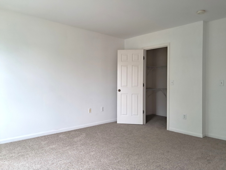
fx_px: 176
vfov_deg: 51.4
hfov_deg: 65.3
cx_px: 113
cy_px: 85
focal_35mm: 27
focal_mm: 4
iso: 320
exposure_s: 1/60
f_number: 1.8
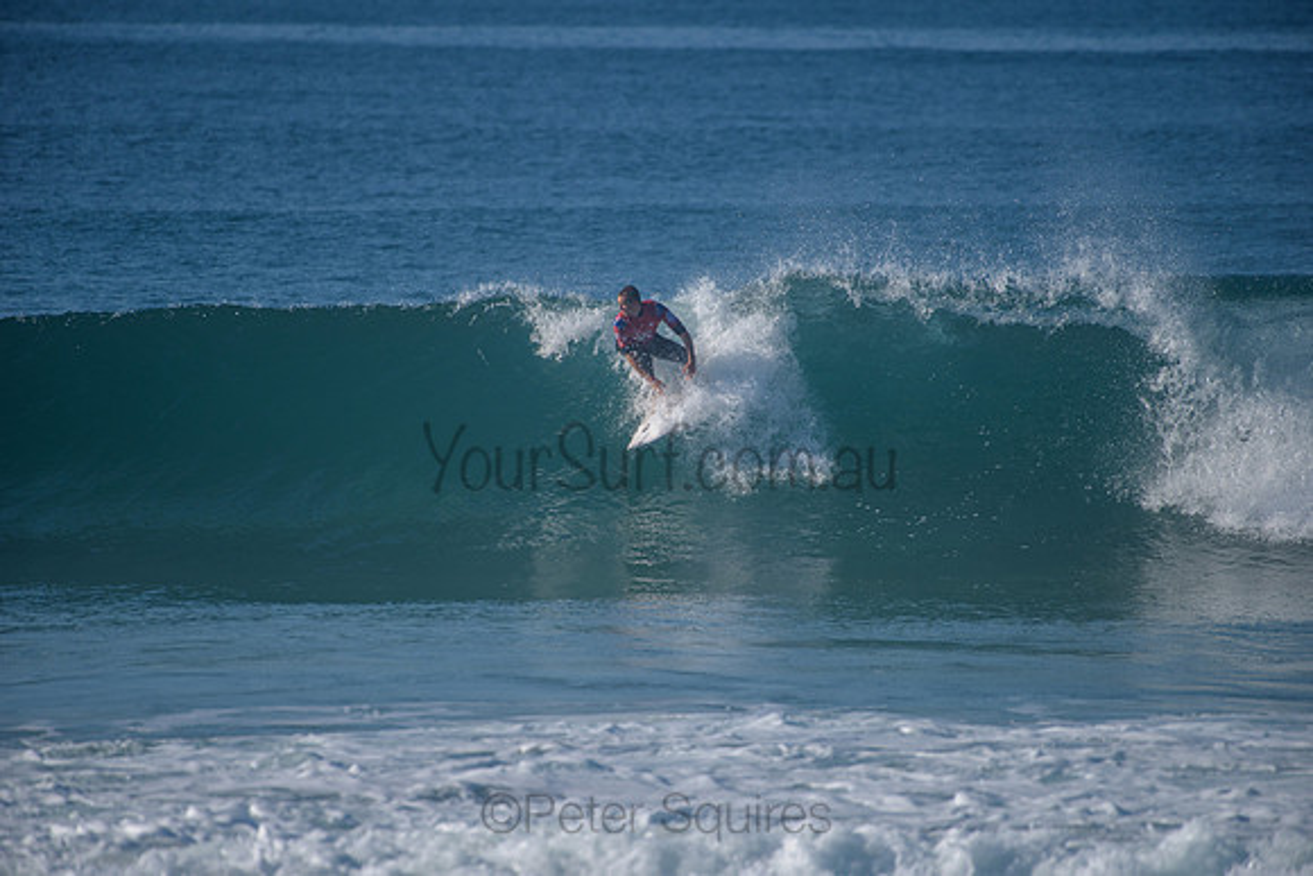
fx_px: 18240
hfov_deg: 4.1
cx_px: 656
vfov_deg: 2.8
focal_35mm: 500
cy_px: 438
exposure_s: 1/2000
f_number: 5.6
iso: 180
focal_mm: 500
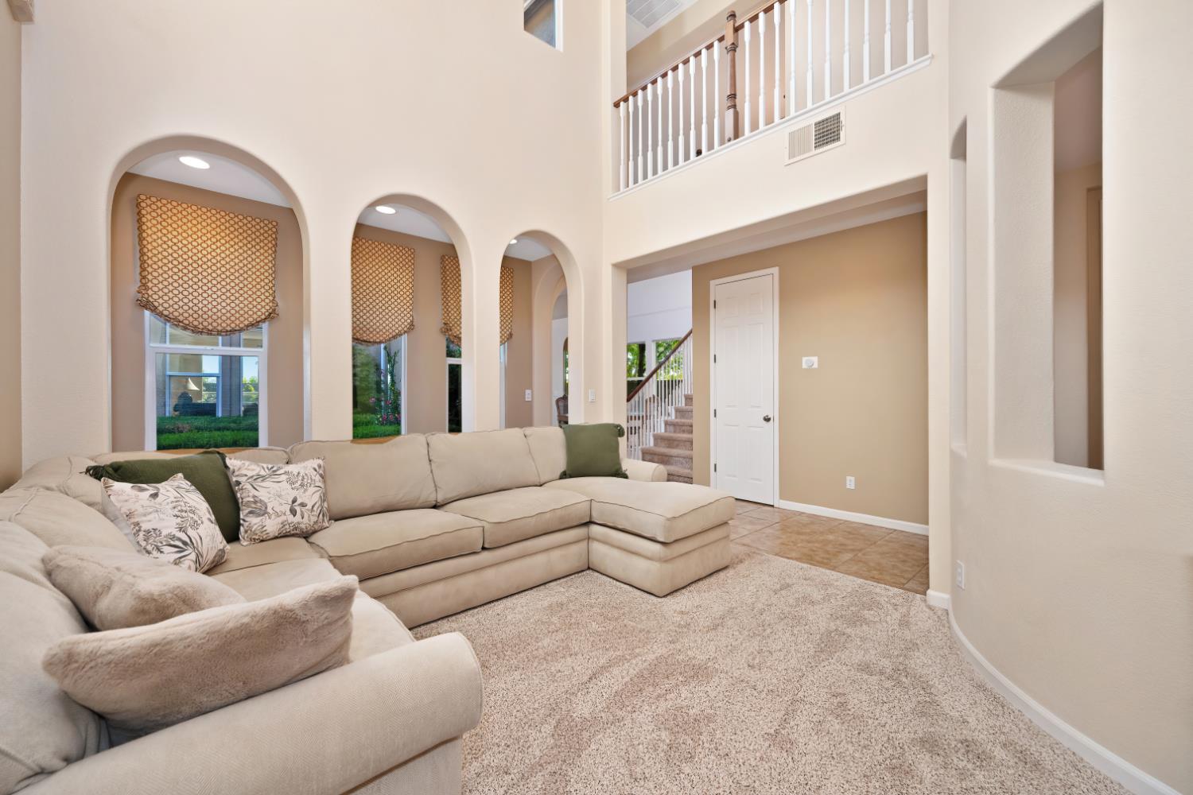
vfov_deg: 81.2
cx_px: 596
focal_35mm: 14
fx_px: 464
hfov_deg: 104.3
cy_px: 398
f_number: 4.5
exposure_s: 1/80
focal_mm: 14
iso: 1000
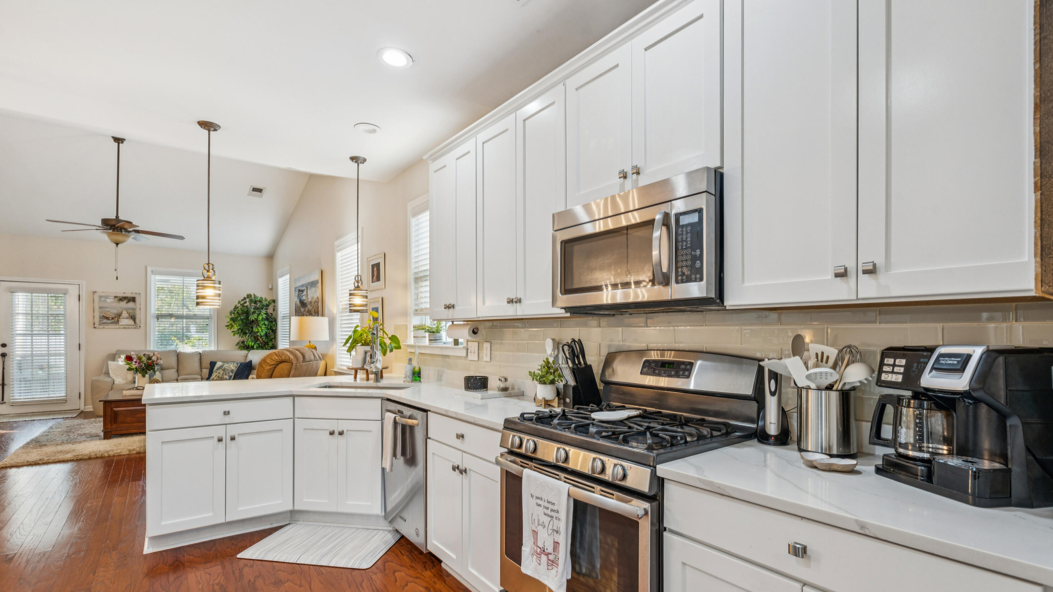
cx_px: 527
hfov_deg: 95.9
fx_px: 475
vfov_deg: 63.7
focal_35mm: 17
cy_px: 335
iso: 400
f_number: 8
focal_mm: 16
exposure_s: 1/6
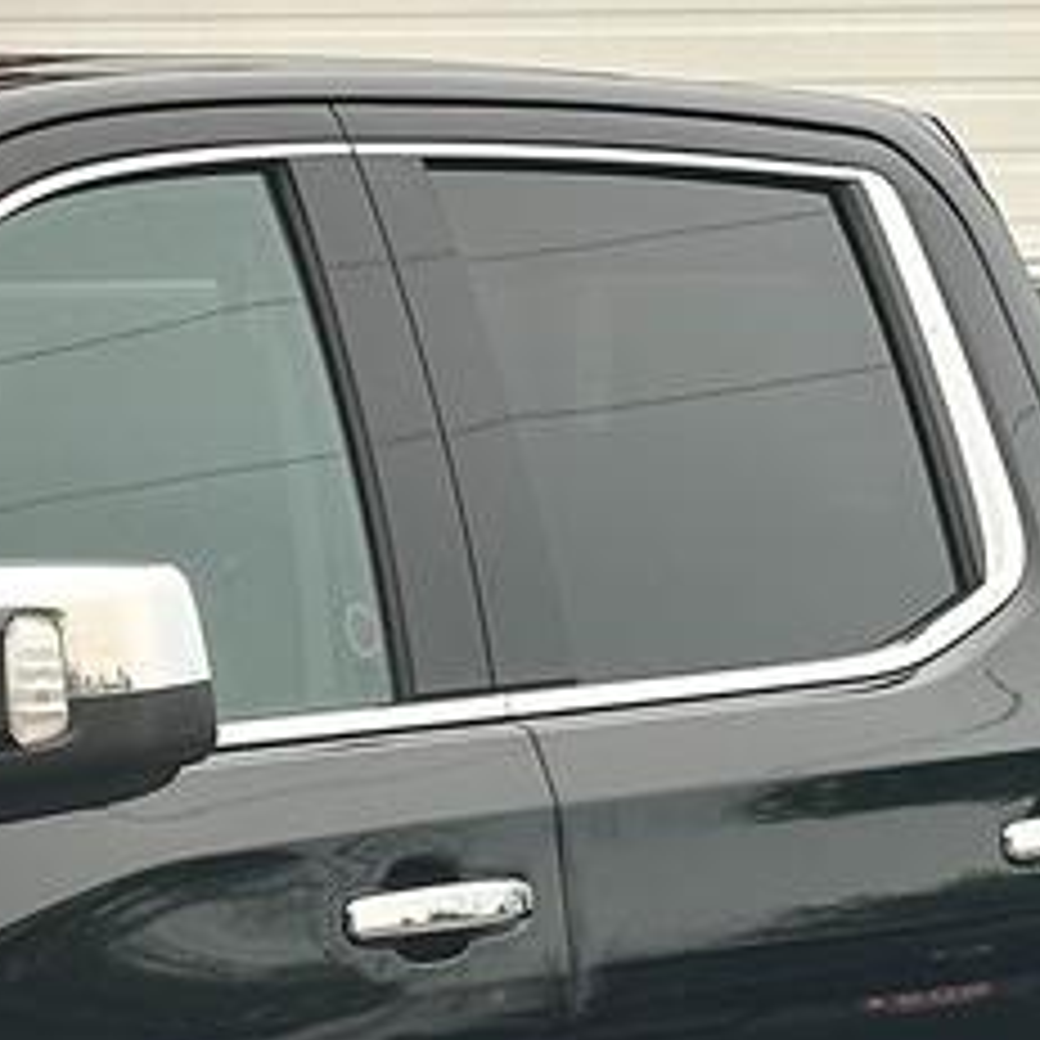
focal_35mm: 235
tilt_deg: -4.1
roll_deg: +0.9
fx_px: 7988
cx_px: -504
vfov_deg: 7.4
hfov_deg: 7.3
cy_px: 1054
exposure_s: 1/145
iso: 50
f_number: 1.78
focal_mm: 6.86
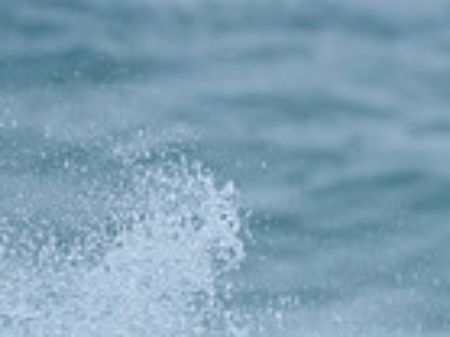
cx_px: -207
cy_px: 493
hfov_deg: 0.8
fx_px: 32653
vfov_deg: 0.6
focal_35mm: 2514
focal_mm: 500
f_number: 5.6
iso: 800
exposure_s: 1/2000
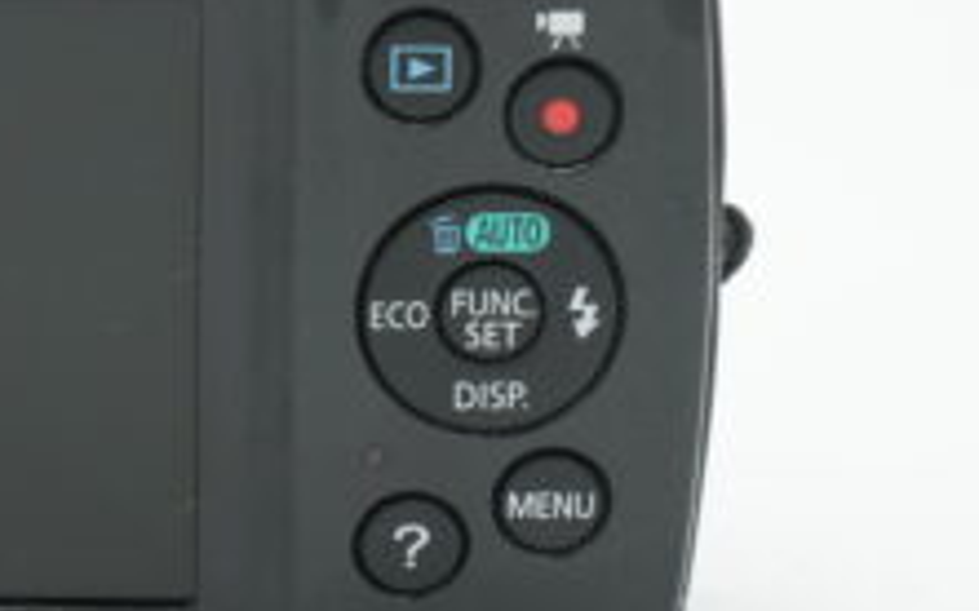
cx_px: 9
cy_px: 230
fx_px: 6759
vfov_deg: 5.2
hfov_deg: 8.2
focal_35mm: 253
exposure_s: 1/100
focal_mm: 61
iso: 500
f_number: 14
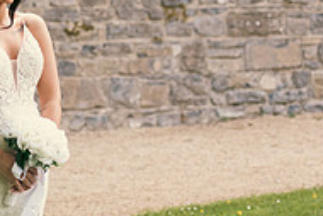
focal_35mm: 262
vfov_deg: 5.3
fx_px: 2352
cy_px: 117
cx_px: -92
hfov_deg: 7.8
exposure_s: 1/250
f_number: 3.5
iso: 250
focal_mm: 86
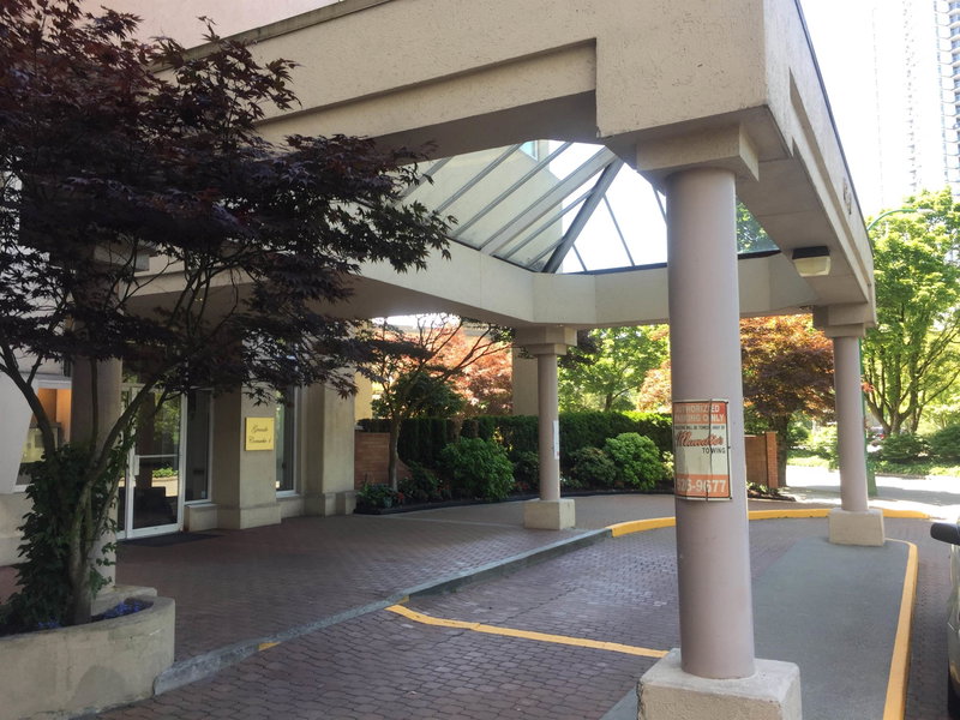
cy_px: 360
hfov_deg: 61.7
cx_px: 480
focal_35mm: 29
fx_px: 804
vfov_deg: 48.2
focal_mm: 4.15
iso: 32
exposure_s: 1/120
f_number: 2.2
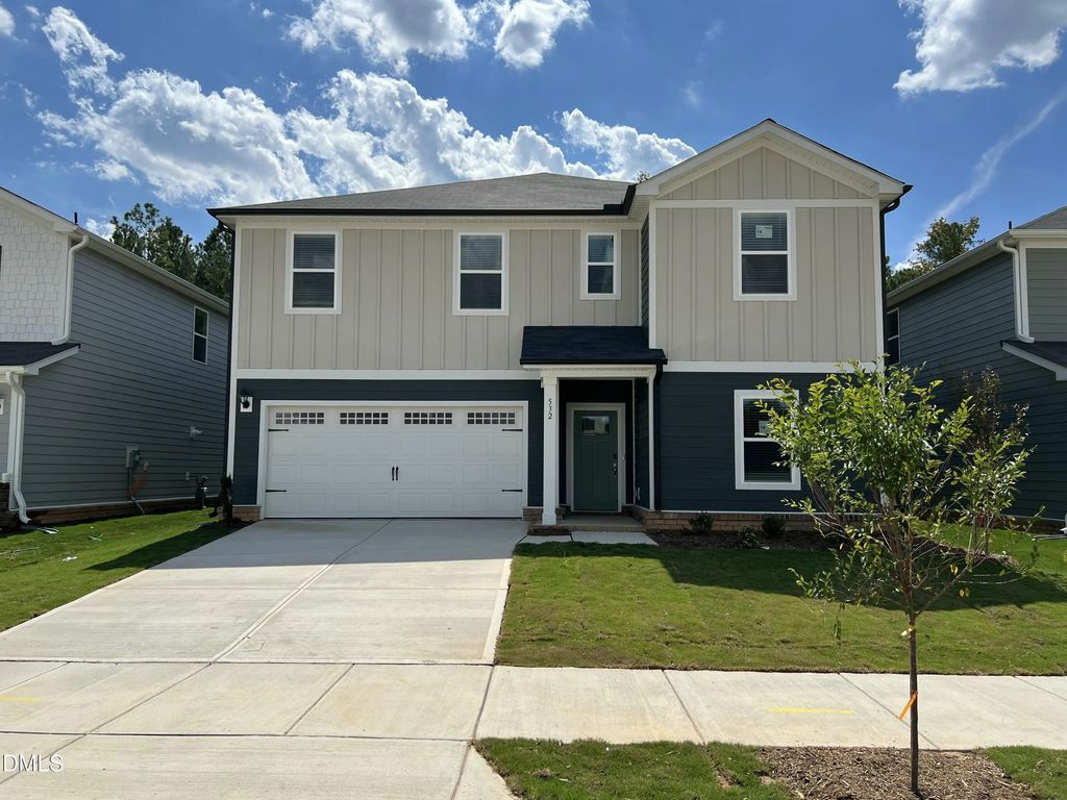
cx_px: 534
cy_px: 400
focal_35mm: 26
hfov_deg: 67.3
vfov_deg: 53.1
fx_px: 801
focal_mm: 5.7
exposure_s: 1/7463
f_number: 1.5
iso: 50
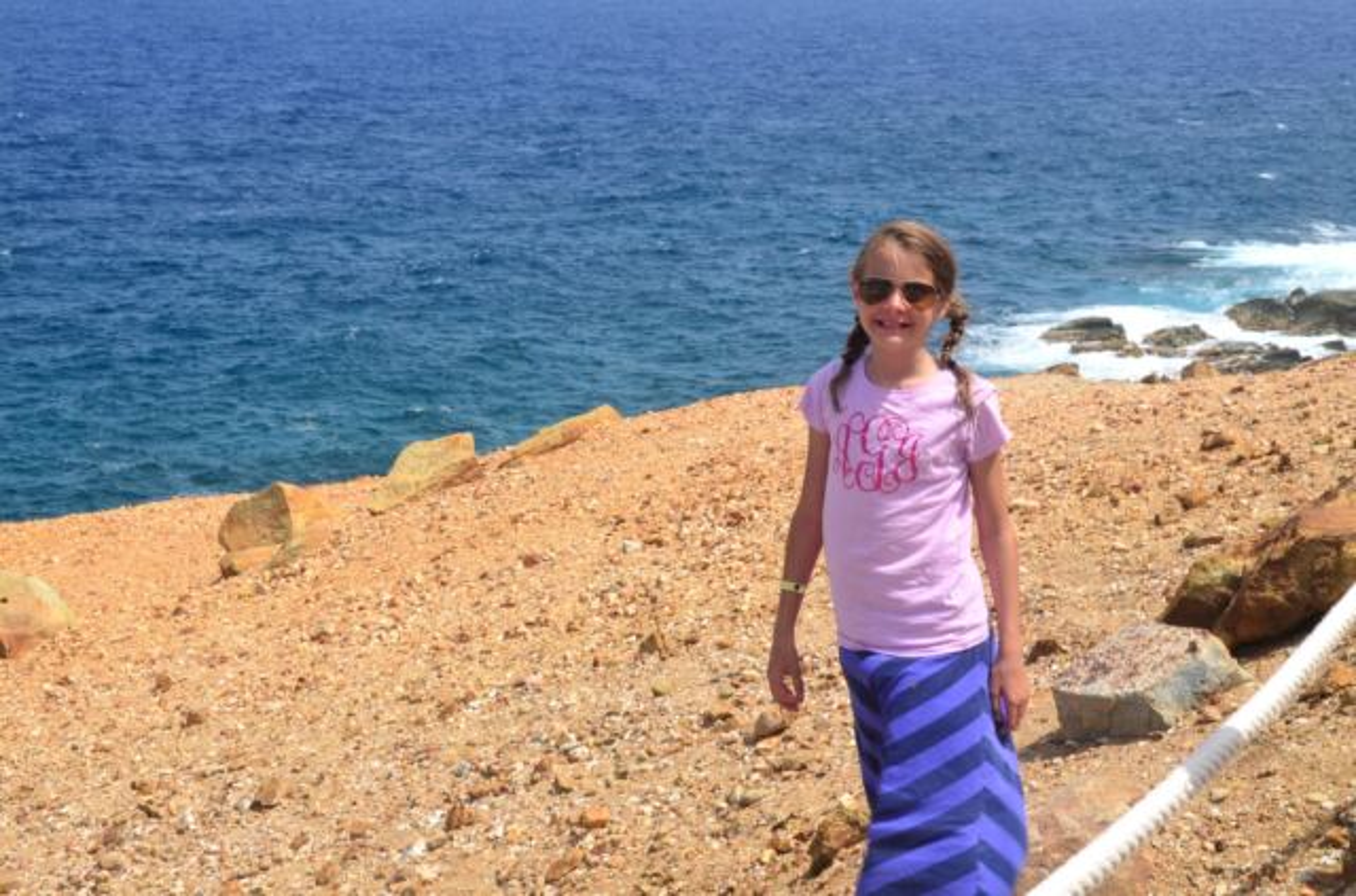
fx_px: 2367
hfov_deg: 32.0
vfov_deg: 21.4
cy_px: 448
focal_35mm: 63
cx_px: 678
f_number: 22
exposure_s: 1/80
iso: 200
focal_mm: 42
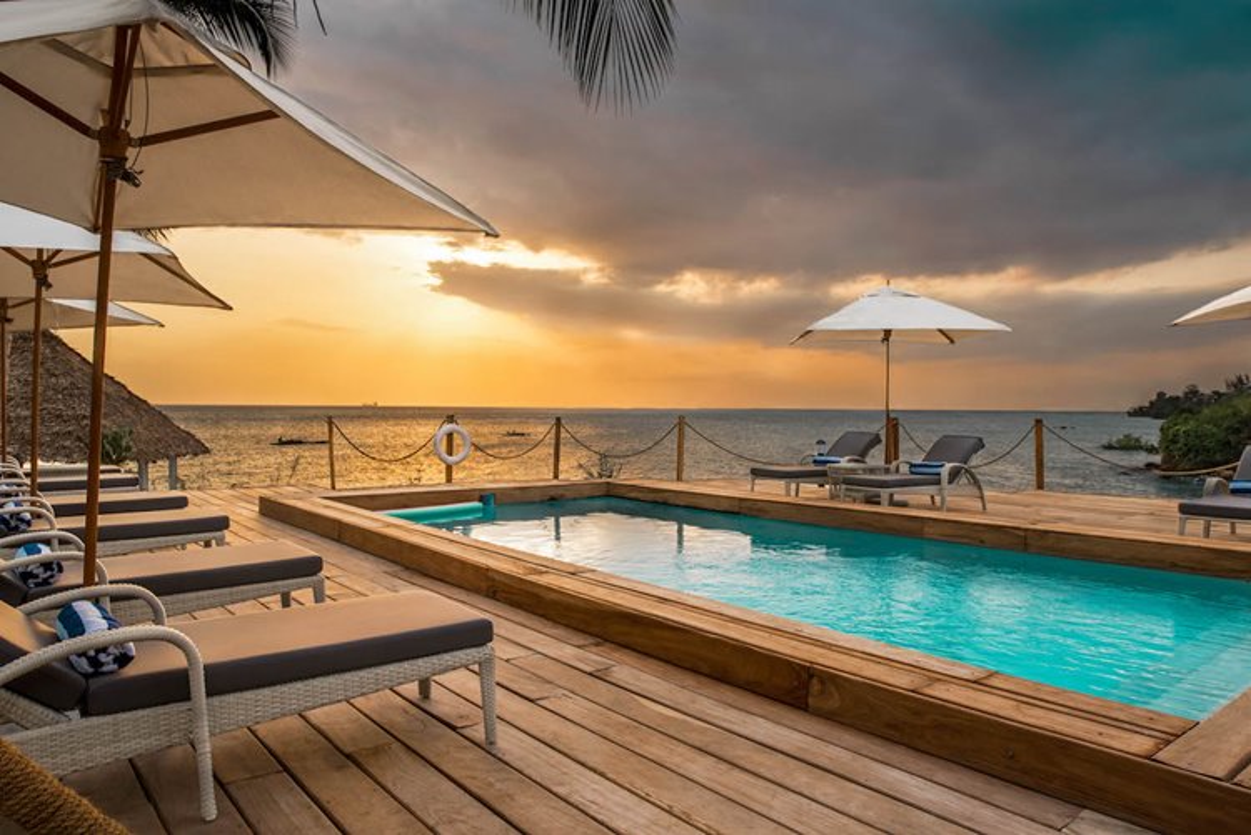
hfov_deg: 73.7
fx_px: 834
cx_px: 626
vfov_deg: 53.2
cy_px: 418
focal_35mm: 24
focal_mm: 24
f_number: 9
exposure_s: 1/60
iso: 200
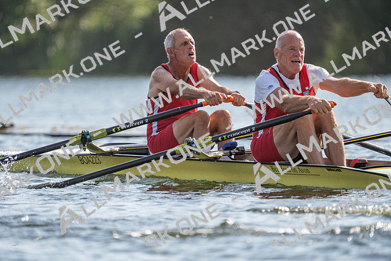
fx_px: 6518
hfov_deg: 3.4
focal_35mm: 600
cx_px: 196
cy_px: 130
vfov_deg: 2.3
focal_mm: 600
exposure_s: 1/1600
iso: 320
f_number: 6.3
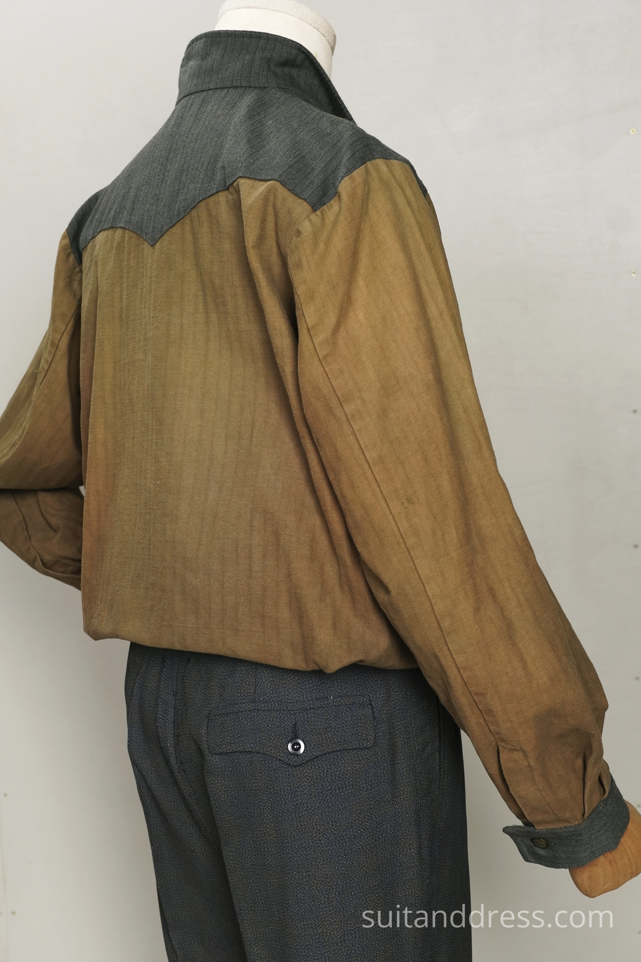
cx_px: 320
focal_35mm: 48
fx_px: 1282
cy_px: 481
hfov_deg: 28.1
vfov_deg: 41.1
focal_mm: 32
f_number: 5.6
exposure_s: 1/50
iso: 400
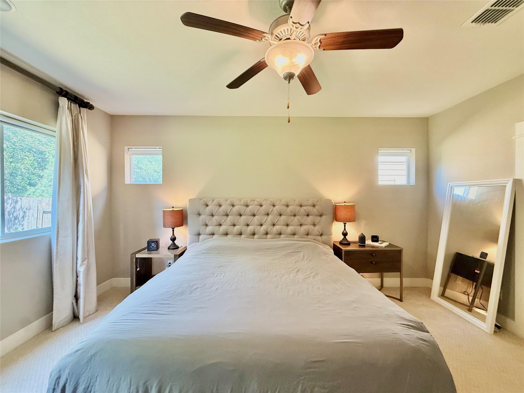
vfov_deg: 85.7
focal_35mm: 14
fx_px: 212
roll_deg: -0.1
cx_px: 262
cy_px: 196
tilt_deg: -0.5
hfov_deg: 102.1
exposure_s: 1/60
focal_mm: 2.22
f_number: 2.2
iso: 320
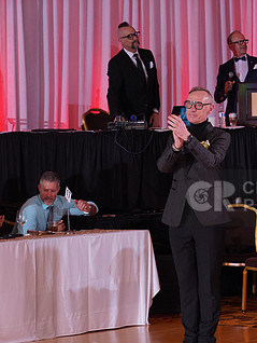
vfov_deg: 10.7
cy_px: 198
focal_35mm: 184
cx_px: 295
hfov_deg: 8.0
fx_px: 1819
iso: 1600
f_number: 5.6
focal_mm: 105
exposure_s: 1/200
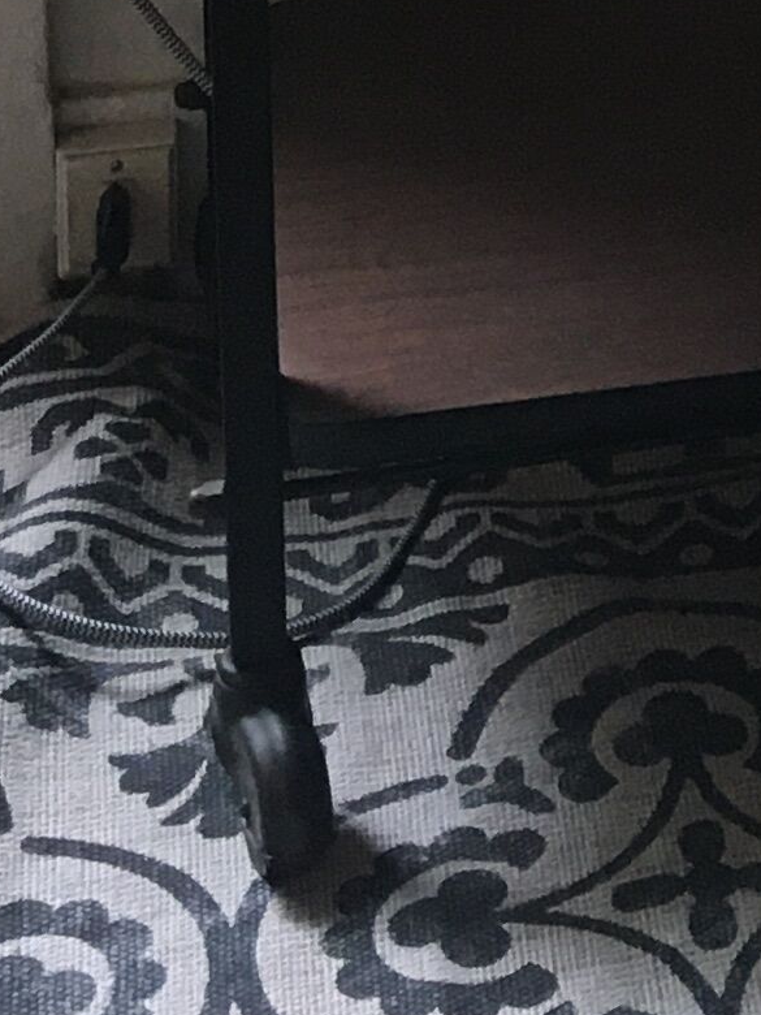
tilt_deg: -9.2
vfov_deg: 11.4
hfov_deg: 9.4
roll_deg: -0.3
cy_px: -1247
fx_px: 4397
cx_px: 1413
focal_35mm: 150
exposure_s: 1/33
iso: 50
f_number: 2.2
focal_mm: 4.15
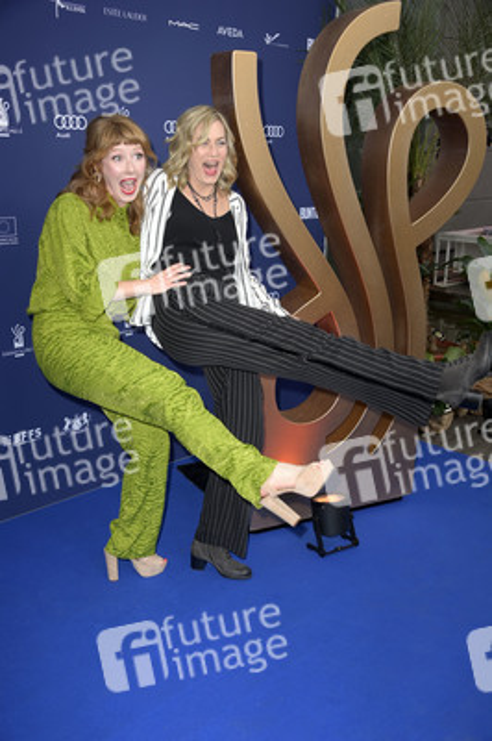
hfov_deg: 35.0
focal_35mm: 38
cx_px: 246
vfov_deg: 50.7
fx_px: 780
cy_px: 370
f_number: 6.3
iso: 640
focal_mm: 38
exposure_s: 1/250
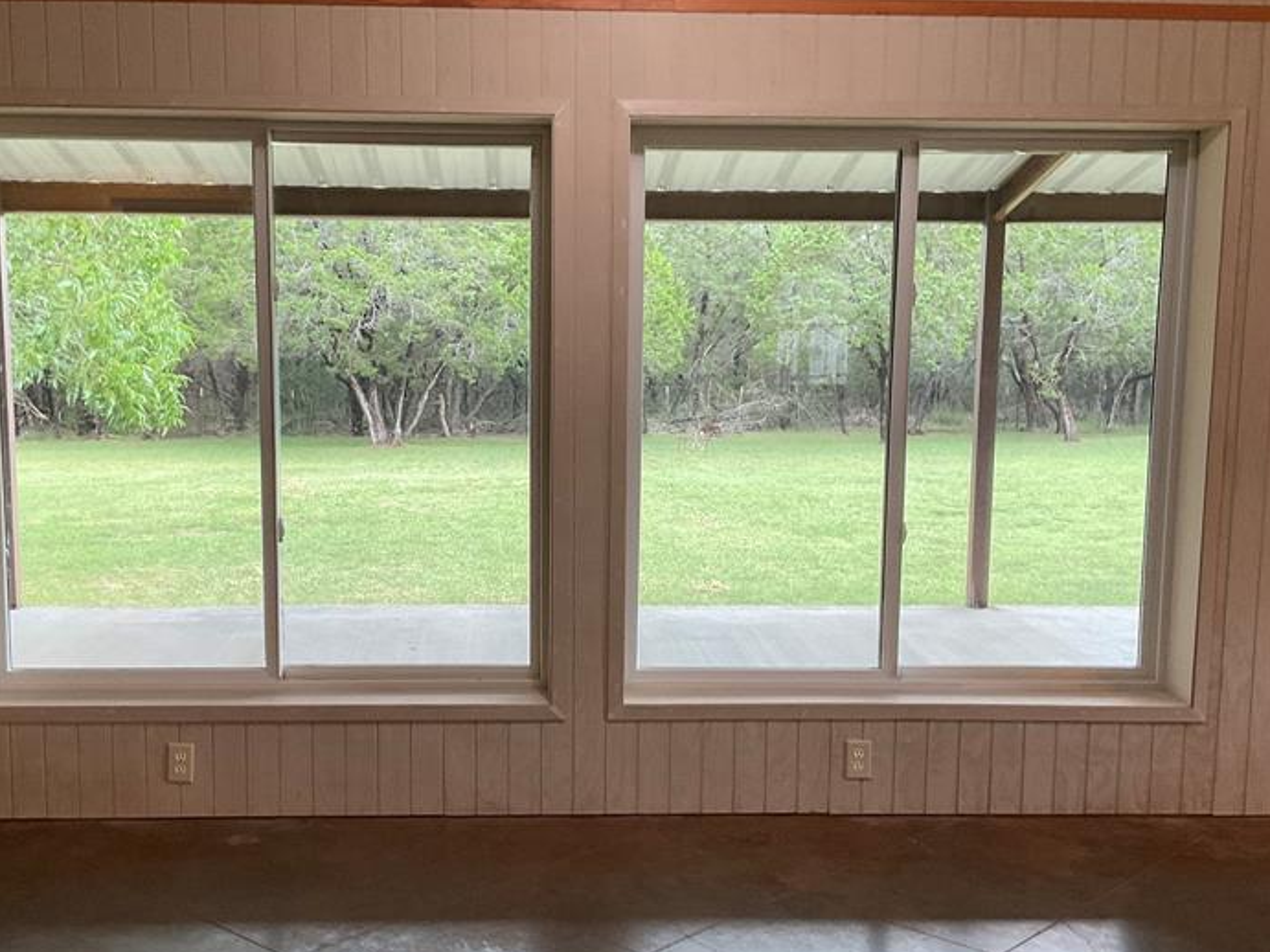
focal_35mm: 43
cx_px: 584
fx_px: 1577
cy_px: 537
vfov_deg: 33.5
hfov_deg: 43.8
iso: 100
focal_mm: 3
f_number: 1.8
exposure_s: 1/60
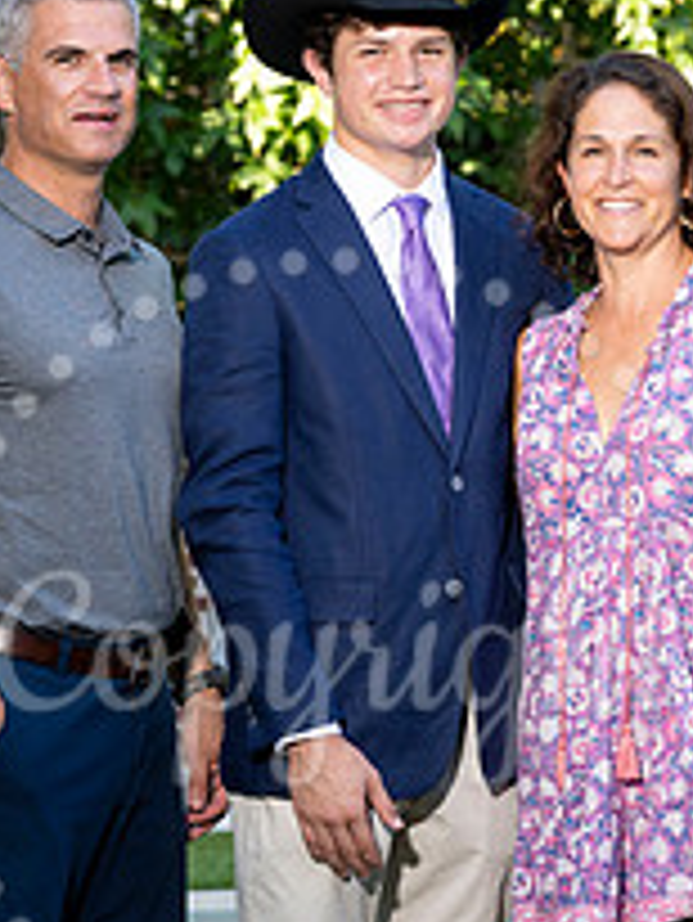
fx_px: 4160
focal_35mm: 156
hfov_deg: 9.5
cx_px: 338
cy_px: 666
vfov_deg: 12.6
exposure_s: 1/200
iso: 400
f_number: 4.5
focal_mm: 74
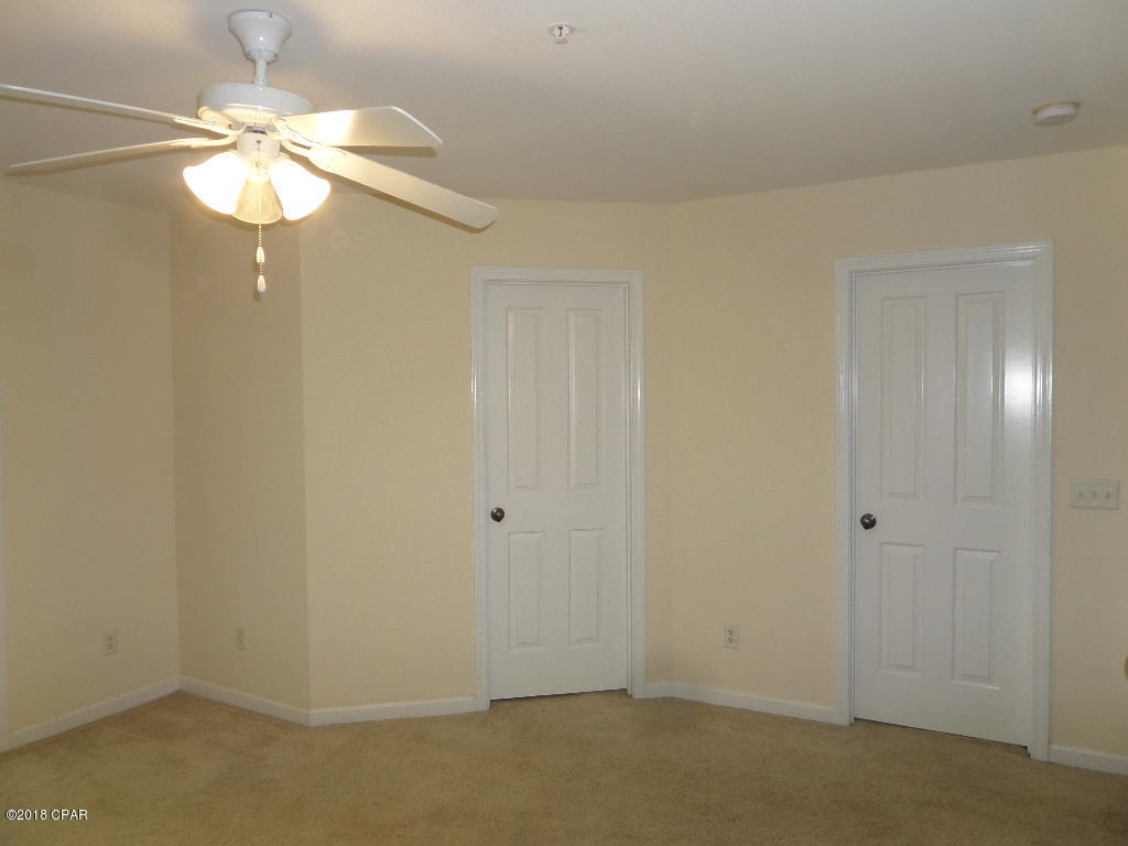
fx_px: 782
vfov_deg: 56.8
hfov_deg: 71.6
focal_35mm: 24
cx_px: 564
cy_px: 423
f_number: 3.2
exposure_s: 1/30
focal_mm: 4
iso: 120
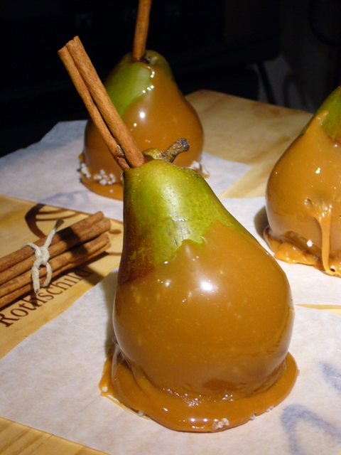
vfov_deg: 26.3
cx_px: 170
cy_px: 228
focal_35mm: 74
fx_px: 972
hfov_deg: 19.9
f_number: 4.1
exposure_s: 1/13
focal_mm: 12.2
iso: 200
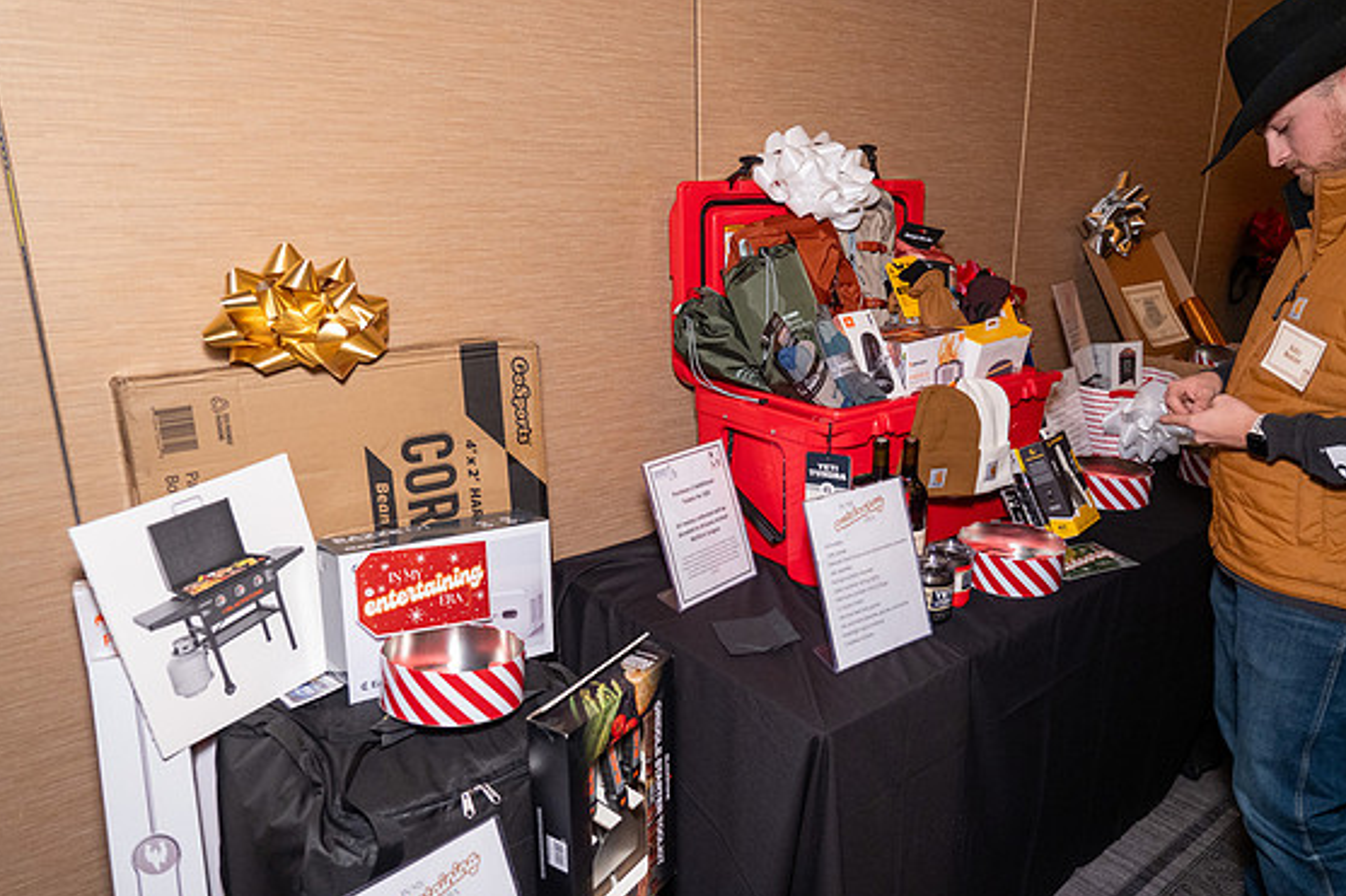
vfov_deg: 51.3
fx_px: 934
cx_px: 681
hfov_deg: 71.5
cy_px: 453
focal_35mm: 25
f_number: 4
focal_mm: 24
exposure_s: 1/60
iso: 3200
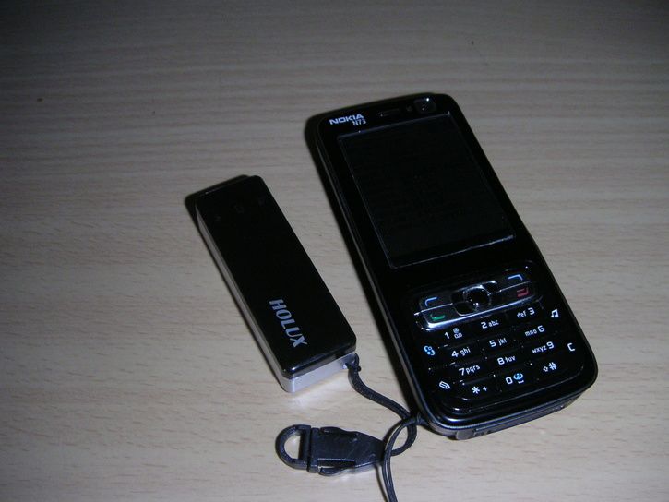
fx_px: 735
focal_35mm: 38
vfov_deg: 37.7
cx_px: 334
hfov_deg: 49.0
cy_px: 251
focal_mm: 6
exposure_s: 1/45
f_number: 6.7
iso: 160
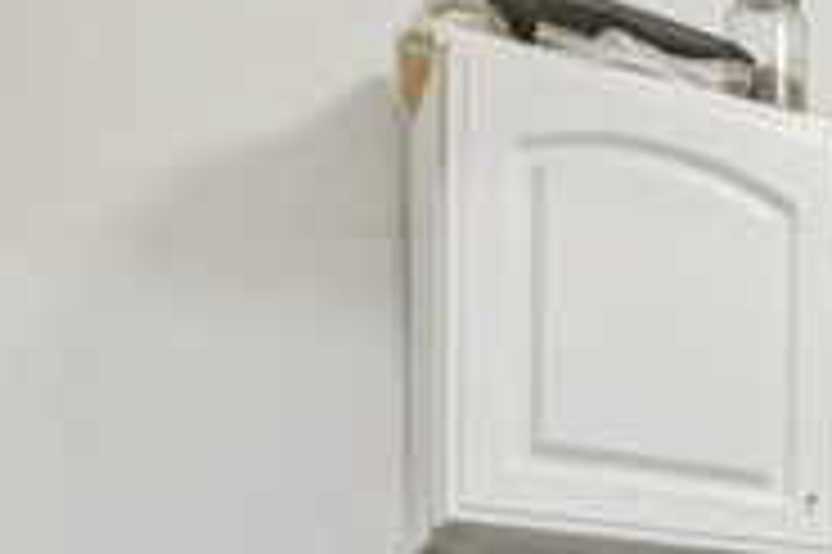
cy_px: 860
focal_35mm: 65
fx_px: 1501
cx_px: 1322
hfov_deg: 23.3
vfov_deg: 18.3
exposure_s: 1/5
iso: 400
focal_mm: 16
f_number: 8
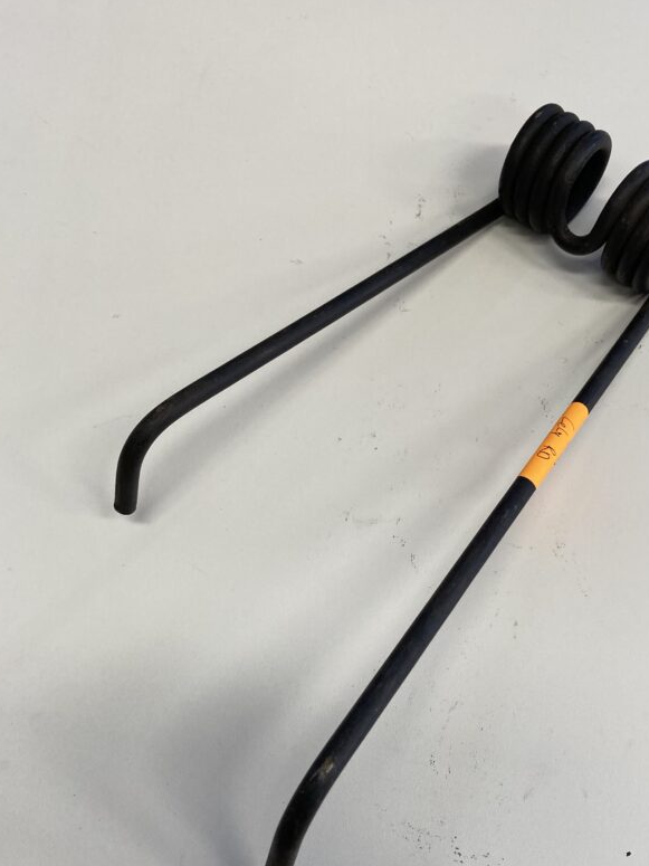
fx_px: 925
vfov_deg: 50.1
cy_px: 455
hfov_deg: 38.4
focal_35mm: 37
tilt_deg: -63.7
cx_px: 413
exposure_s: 1/100
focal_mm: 3.99
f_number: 1.8
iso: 80
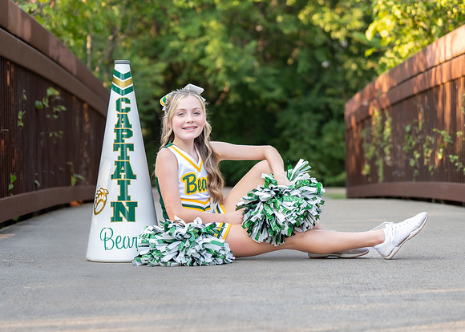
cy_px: 189
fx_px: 1489
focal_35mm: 113
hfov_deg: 17.7
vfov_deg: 12.7
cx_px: 199
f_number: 2.8
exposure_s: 1/1000
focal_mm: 70
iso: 800
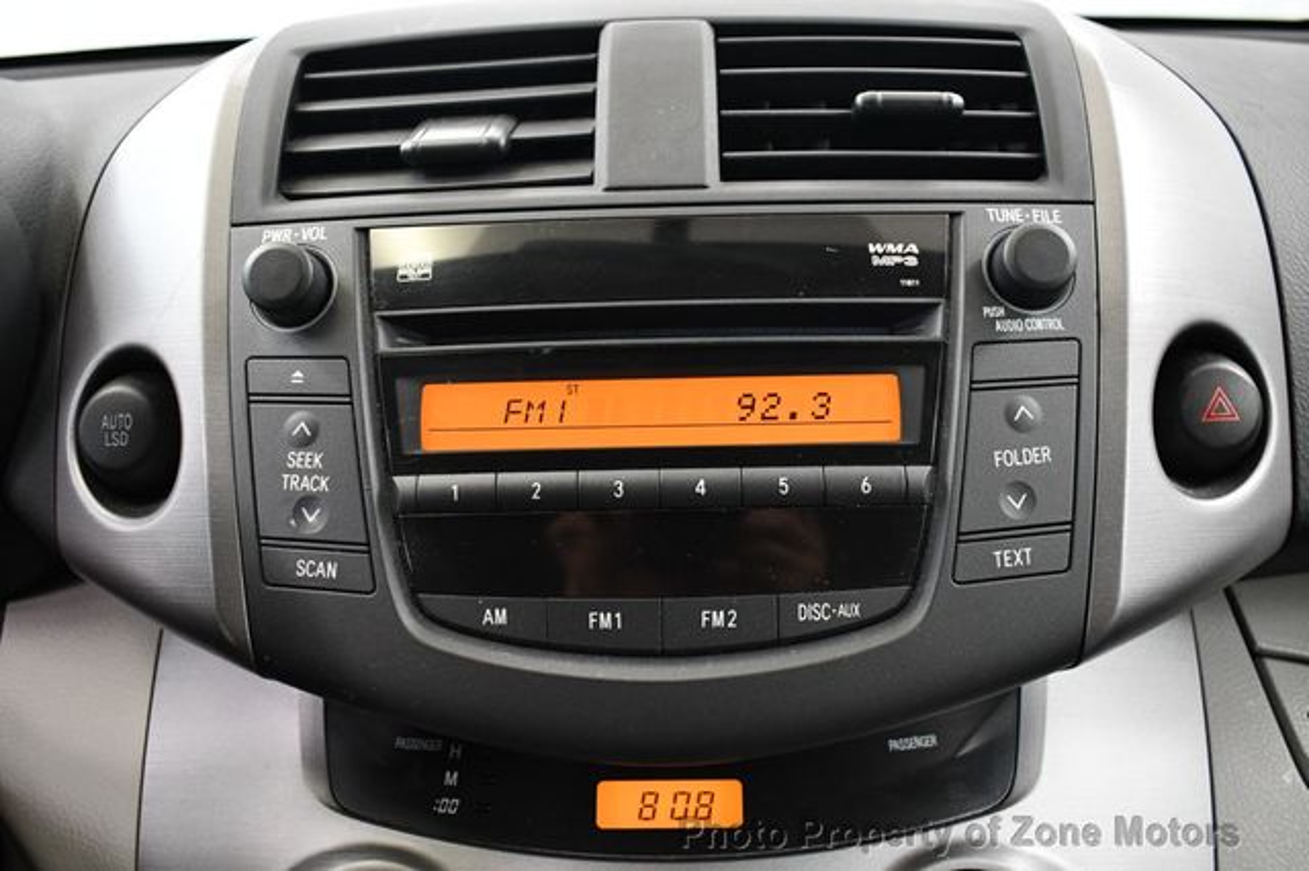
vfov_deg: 42.3
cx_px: 654
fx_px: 1127
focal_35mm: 31
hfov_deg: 60.3
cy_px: 436
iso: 3200
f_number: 3.8
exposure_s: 1/60
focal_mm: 21
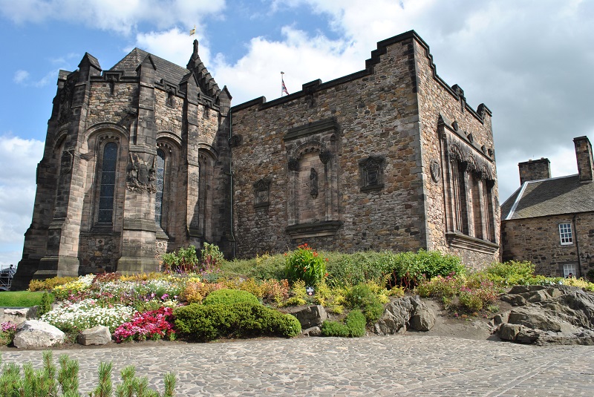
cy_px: 198
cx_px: 297
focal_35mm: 27
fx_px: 446
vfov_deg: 48.0
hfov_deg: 67.3
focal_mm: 18
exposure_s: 1/200
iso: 100
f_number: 8
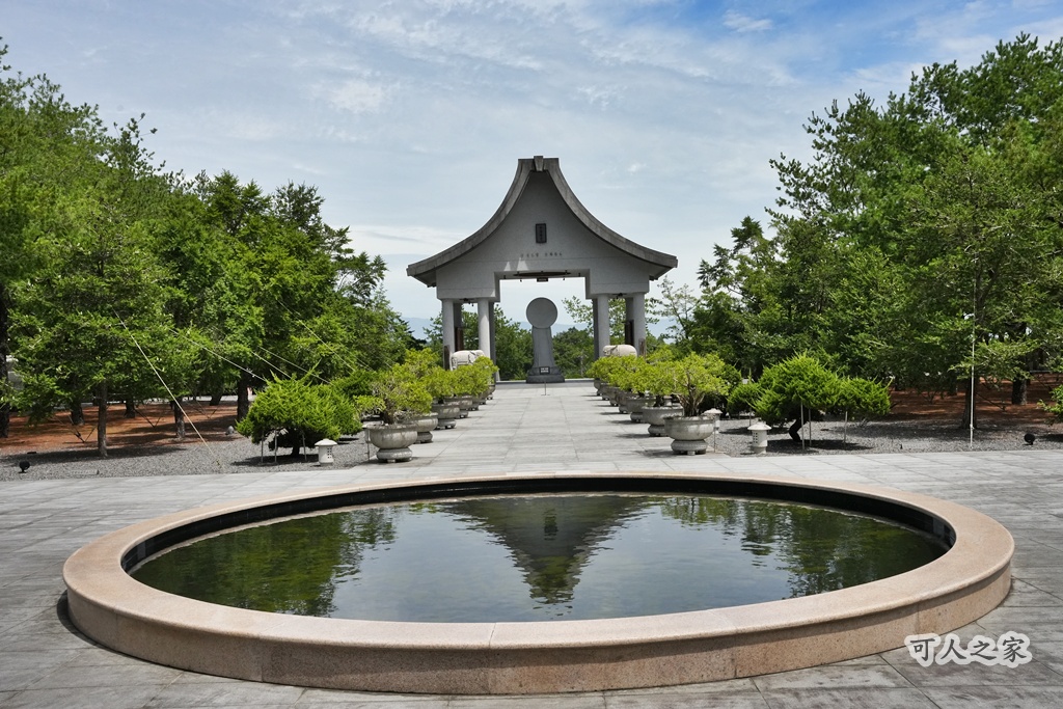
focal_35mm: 35
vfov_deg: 37.5
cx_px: 532
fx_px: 1045
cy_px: 354
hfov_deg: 53.9
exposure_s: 1/4000
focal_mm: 35.4
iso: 3200
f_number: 11
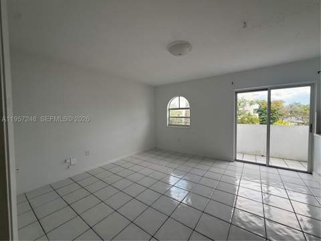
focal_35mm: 14
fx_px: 130
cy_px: 120
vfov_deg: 85.7
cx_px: 160
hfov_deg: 102.1
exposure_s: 1/135
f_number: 2.2
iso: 64
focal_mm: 2.22
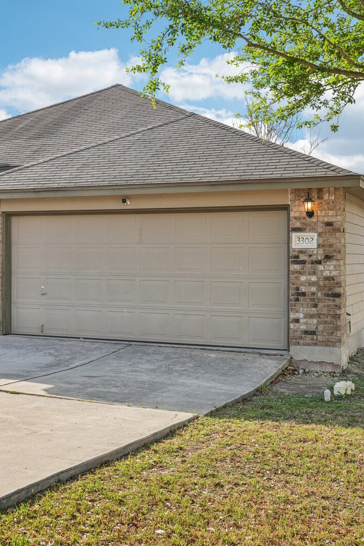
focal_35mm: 53
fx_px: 804
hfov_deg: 24.9
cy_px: 271
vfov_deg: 37.5
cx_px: 52
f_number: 8
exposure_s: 1/250
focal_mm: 35
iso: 200
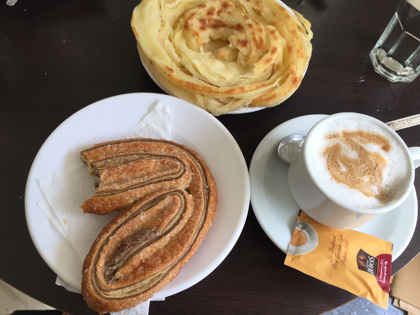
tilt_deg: -65.1
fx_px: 352
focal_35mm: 29
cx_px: 210
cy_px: 158
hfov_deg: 61.7
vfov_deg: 48.2
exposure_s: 1/100
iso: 40
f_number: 2.2
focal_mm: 4.15
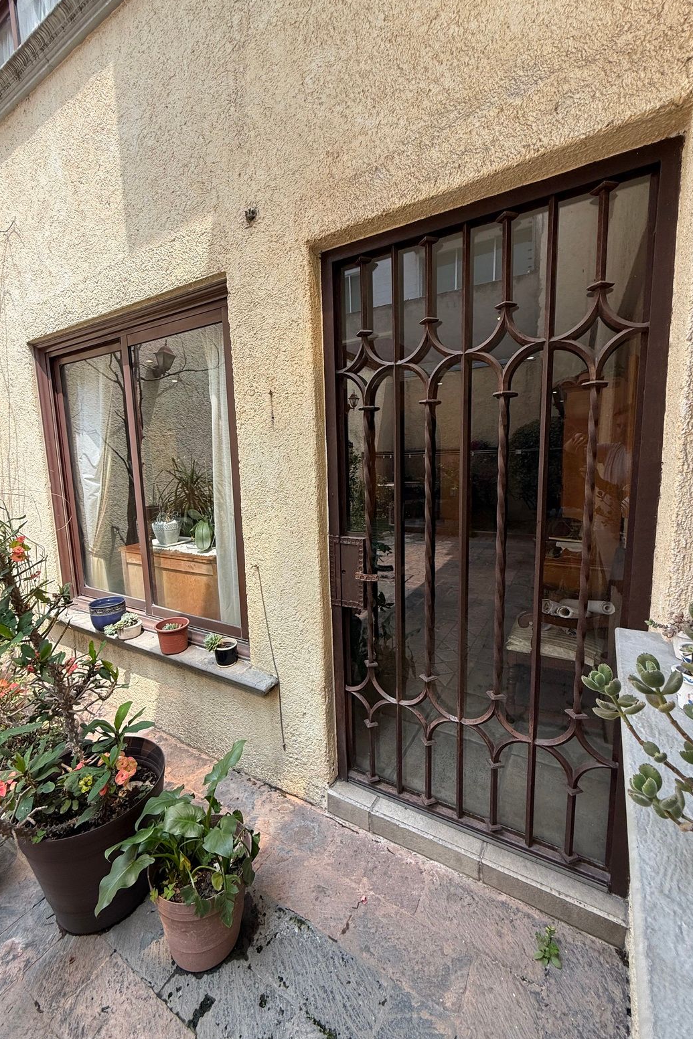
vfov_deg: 100.4
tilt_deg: -9.1
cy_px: 521
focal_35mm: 15
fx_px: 433
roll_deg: +0.8
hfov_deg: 77.2
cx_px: 325
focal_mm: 2.22
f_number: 2.2
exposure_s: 1/357
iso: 50
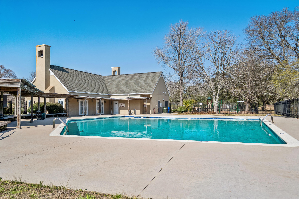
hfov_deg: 71.5
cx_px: 150
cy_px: 100
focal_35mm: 25
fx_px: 208
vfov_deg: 51.3
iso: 320
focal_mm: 25
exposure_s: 1/2000
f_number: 5.6
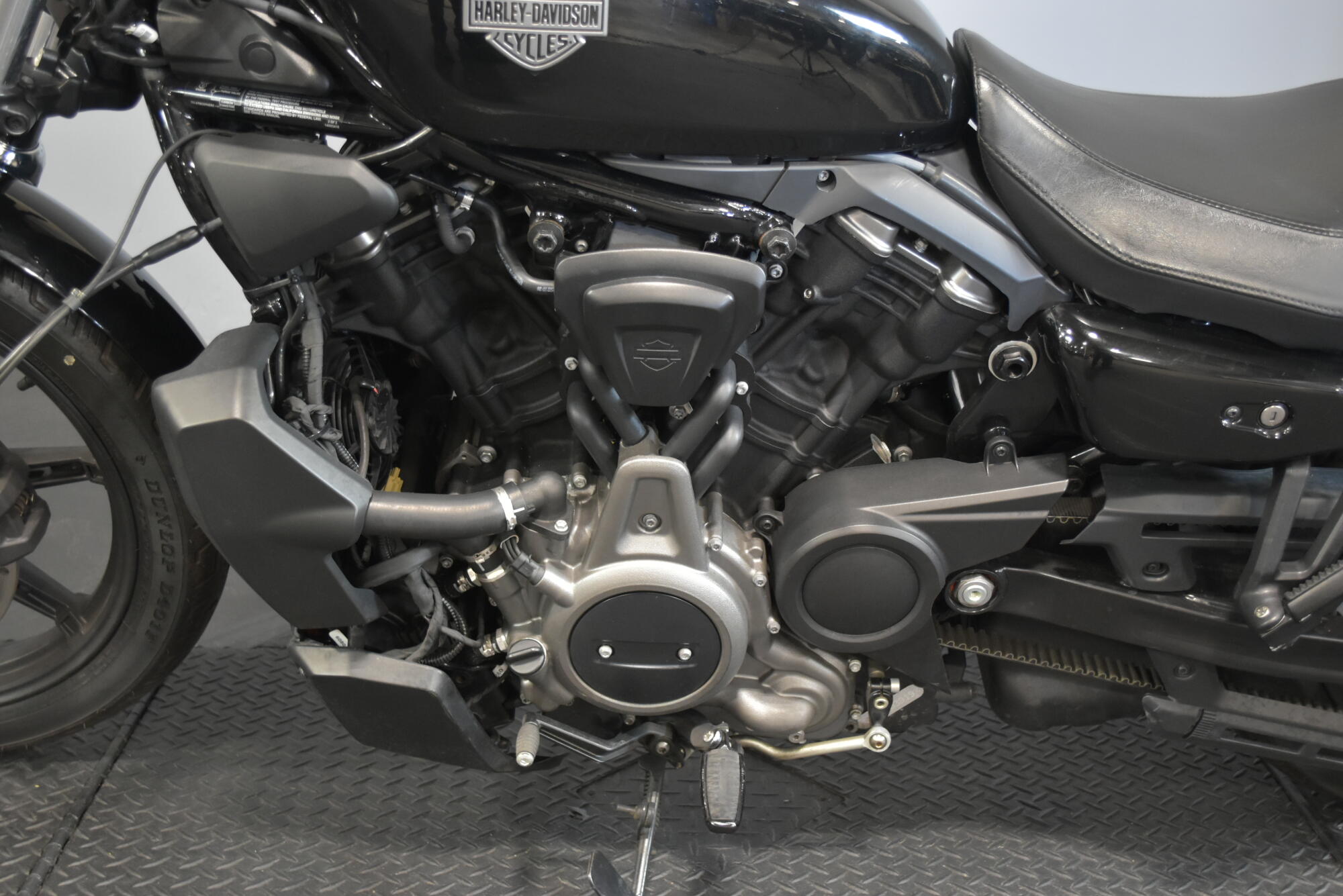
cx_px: 672
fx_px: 1567
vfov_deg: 31.9
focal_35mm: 42
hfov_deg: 46.4
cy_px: 448
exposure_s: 1/13
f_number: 4.5
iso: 1600
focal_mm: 28
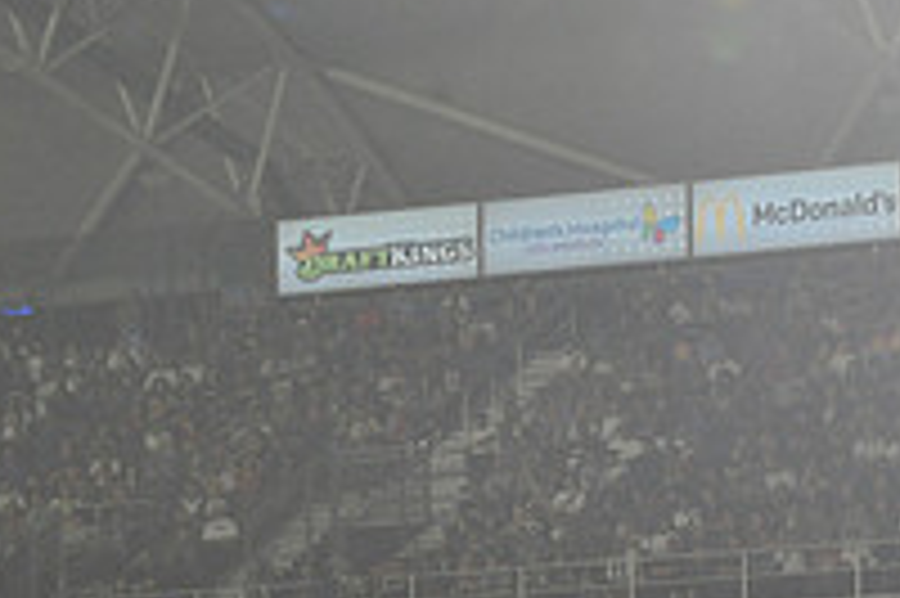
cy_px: 616
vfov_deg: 3.8
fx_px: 9067
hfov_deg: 5.7
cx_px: 630
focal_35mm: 363
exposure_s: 1/250
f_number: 8
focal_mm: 125
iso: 3200
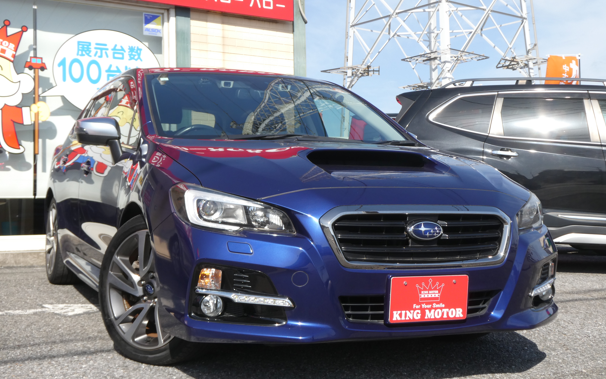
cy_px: 168
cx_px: 304
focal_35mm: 50
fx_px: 826
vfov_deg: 25.8
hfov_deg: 40.3
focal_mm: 8.4
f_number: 4
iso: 80
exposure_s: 1/500
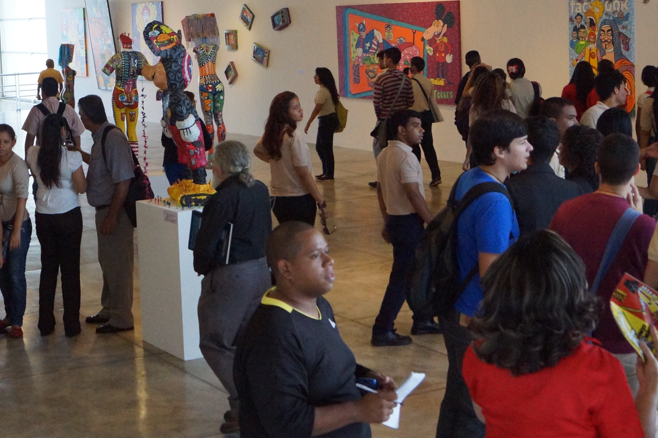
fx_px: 1115
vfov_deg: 22.0
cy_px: 95
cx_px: 80
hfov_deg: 31.5
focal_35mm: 61
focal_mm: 20
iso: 1600
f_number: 4.5
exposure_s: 1/200
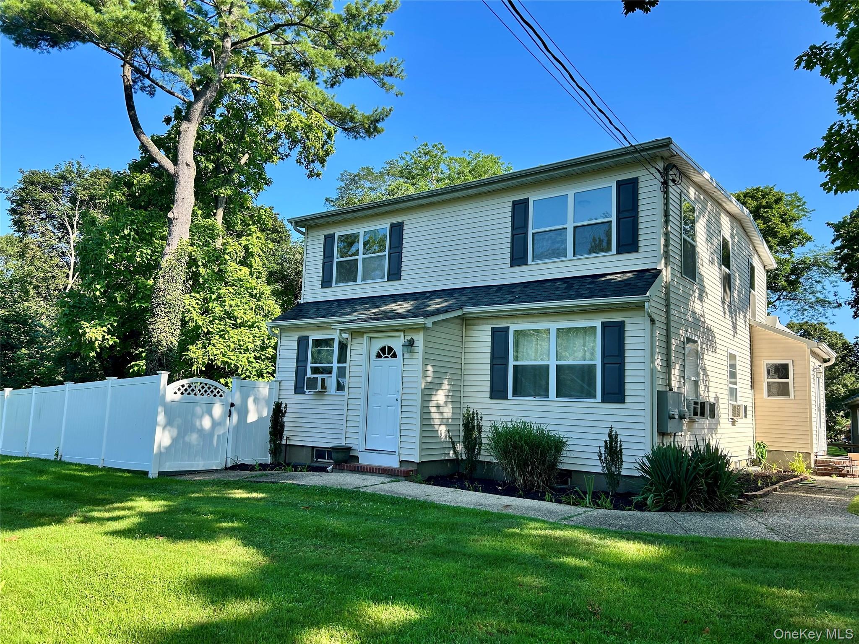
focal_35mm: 26
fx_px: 645
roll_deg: -3.0
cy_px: 322
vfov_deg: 53.1
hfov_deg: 67.3
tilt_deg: +7.8
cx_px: 430
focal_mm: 5.7
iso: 50
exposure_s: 1/1266
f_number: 1.5
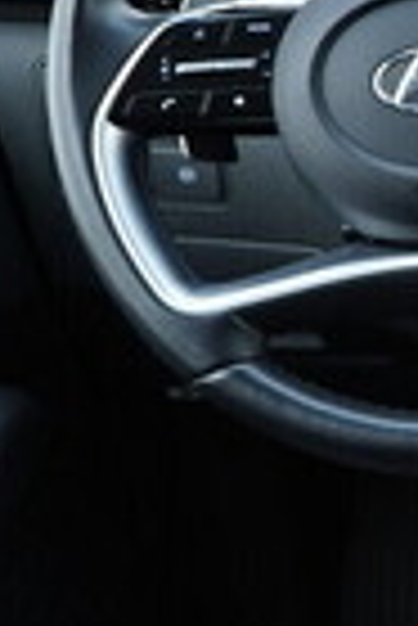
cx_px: 1106
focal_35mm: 142
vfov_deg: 14.4
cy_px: 223
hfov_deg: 8.6
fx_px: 2467
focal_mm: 24
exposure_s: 1/40
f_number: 2.8
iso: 320
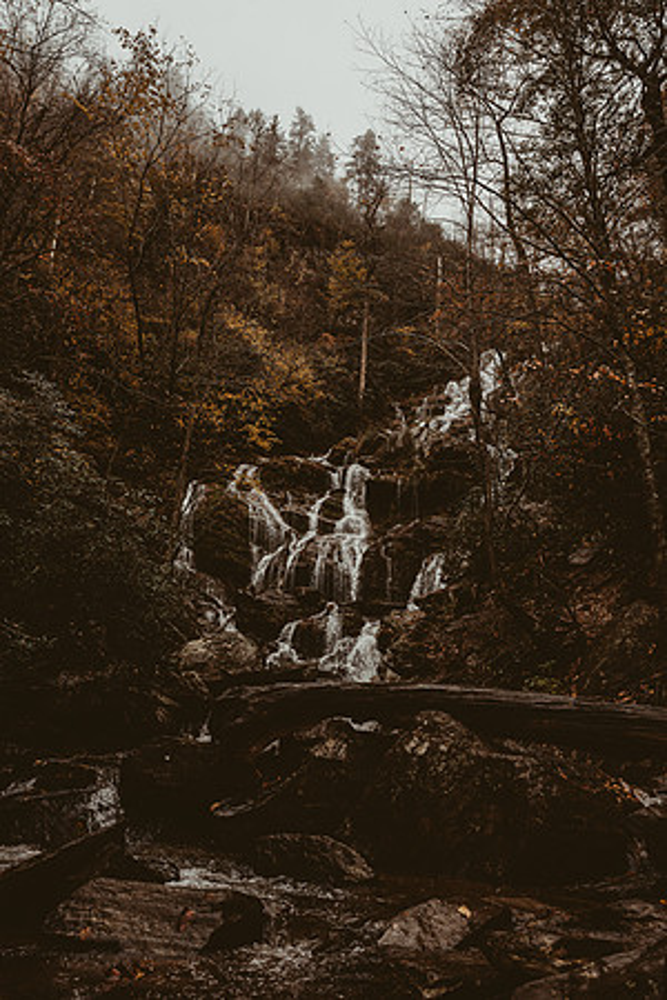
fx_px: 806
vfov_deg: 63.7
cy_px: 500
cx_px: 334
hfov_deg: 45.0
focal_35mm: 29
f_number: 5.6
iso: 800
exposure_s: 1/400
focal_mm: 29
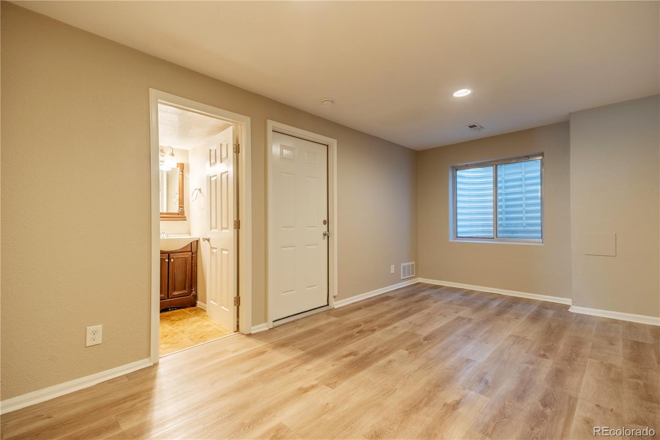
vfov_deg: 73.7
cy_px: 220
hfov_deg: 96.7
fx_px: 293
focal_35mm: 16
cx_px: 330
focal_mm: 16
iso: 800
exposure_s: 1/250
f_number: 6.3
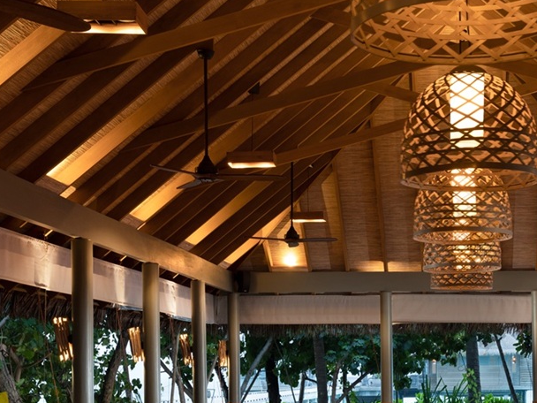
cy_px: 364
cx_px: 467
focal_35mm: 71
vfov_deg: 20.3
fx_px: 1101
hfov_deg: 26.6
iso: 320
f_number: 11
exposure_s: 1/1.25
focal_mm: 45.7
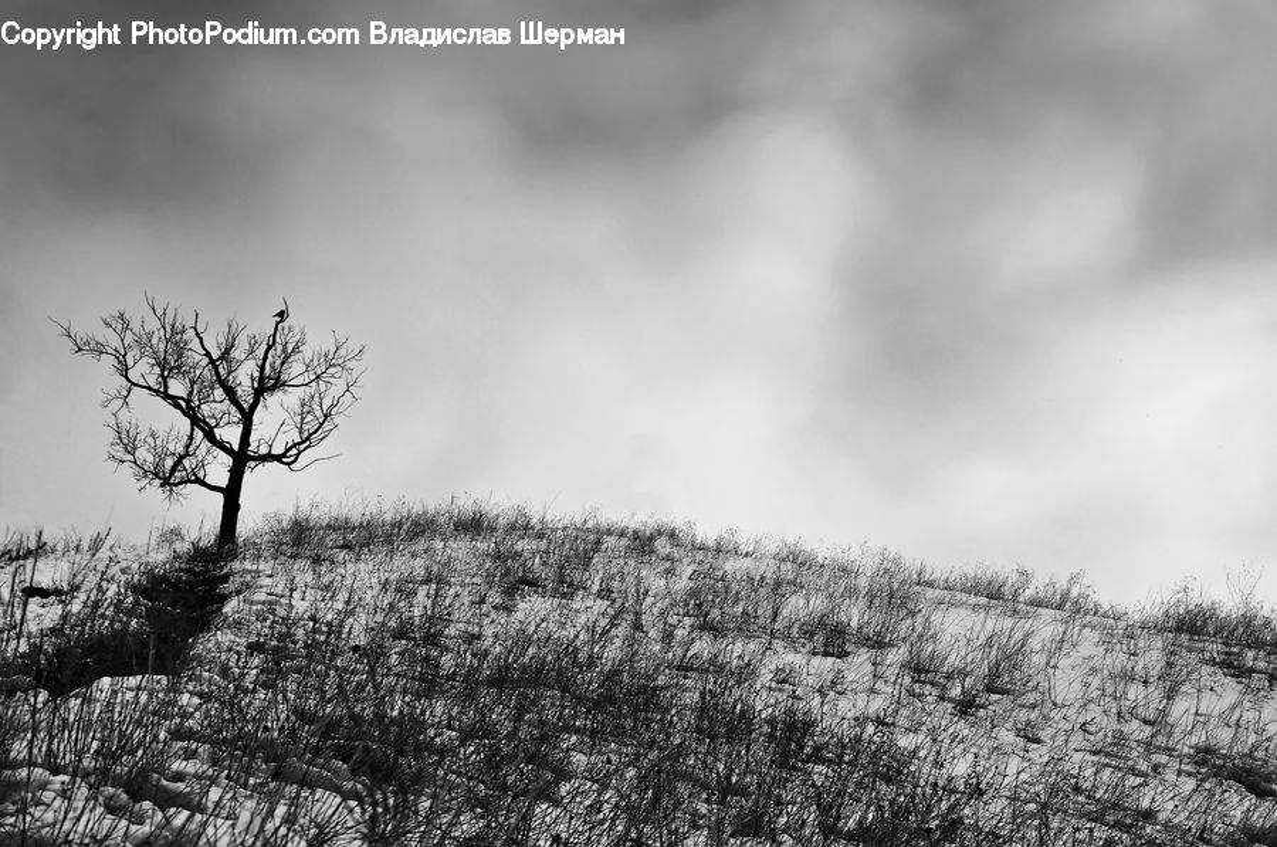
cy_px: 424
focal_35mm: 52
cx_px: 638
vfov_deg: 25.7
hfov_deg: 37.9
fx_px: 1859
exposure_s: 1/320
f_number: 7.1
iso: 200
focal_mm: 35
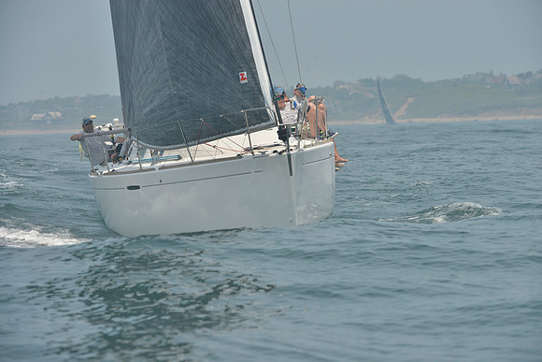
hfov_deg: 9.8
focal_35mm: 210
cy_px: 181
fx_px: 3162
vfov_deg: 6.5
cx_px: 271
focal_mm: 210
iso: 280
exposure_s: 1/1000
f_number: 9
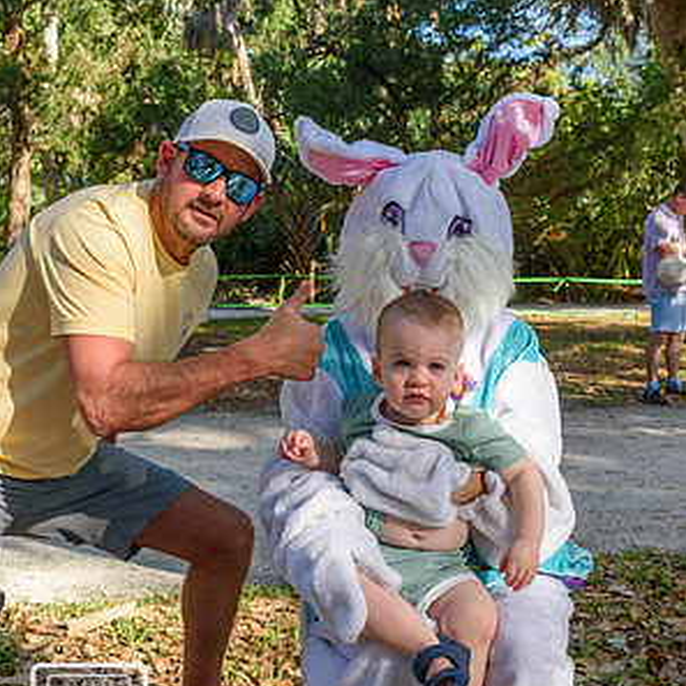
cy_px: 383
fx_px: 1256
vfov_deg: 30.5
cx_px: 342
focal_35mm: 56
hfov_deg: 30.6
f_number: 8
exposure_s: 1/320
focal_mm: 29
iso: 200
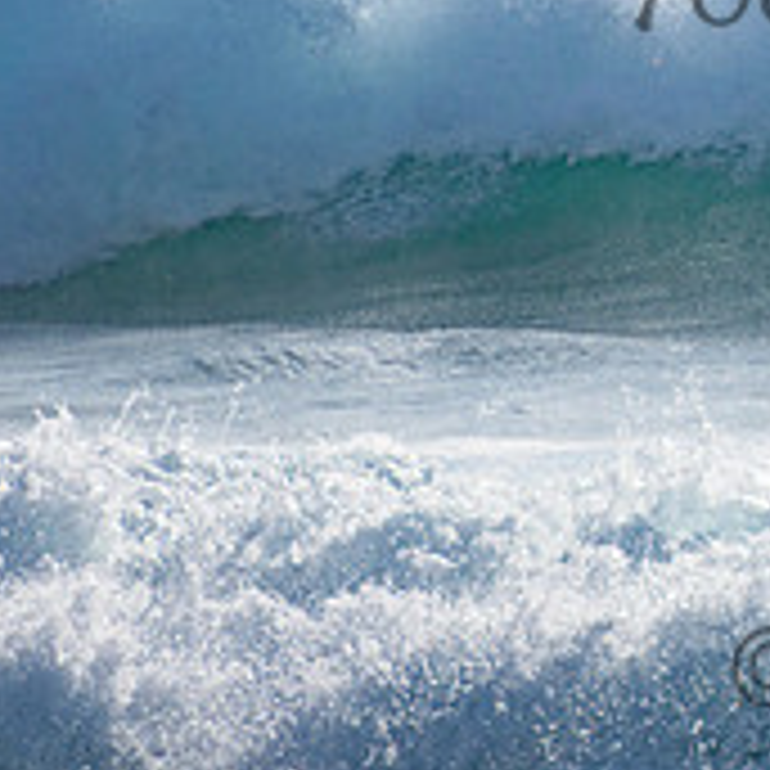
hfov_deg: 1.0
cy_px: -79
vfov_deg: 1.0
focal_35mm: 1725
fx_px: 43412
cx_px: 1081
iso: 220
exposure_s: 1/2000
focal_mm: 400
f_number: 5.6
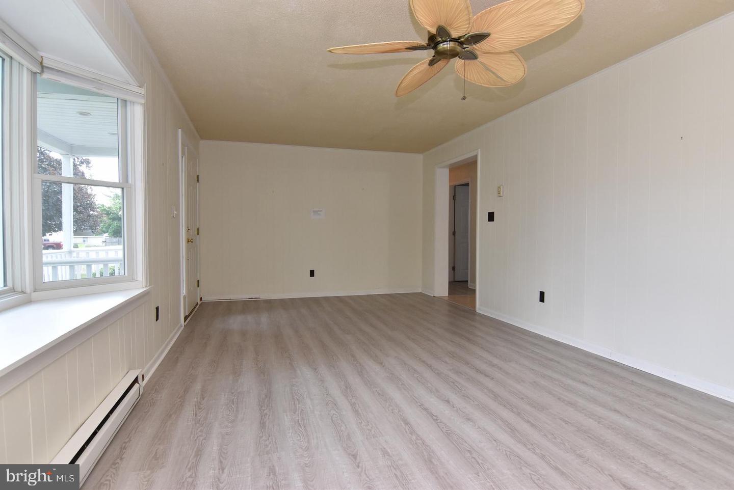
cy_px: 245
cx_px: 367
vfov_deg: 67.5
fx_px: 367
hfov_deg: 90.0
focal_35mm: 18
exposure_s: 1/100
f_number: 7.1
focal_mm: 12
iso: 800
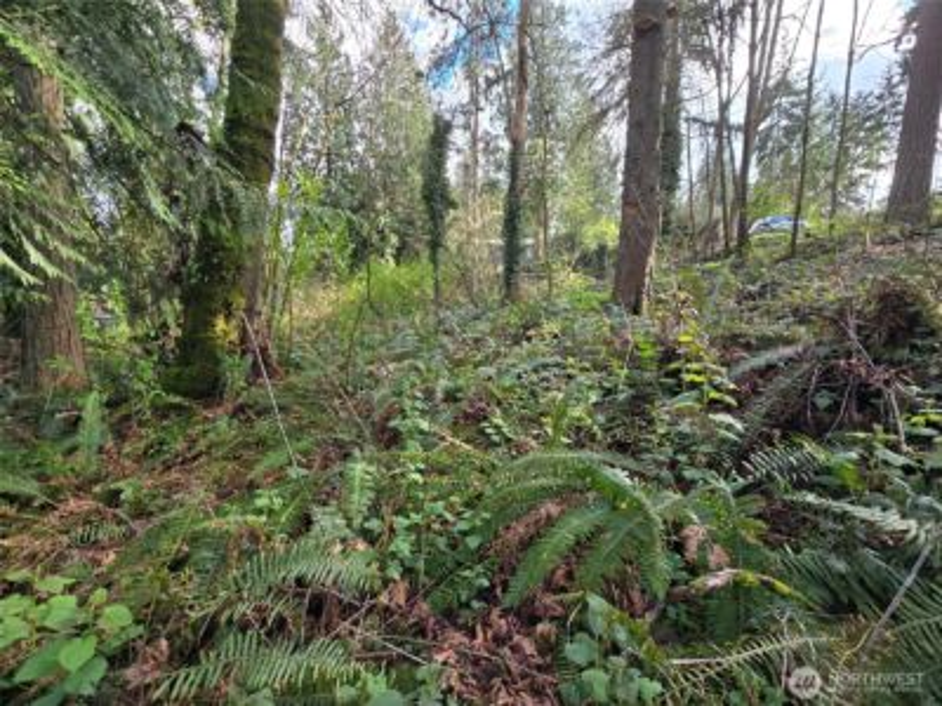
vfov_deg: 89.9
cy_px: 353
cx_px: 471
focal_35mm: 13
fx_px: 354
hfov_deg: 106.2
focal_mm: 2.2
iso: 50
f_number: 2.2
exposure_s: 1/186
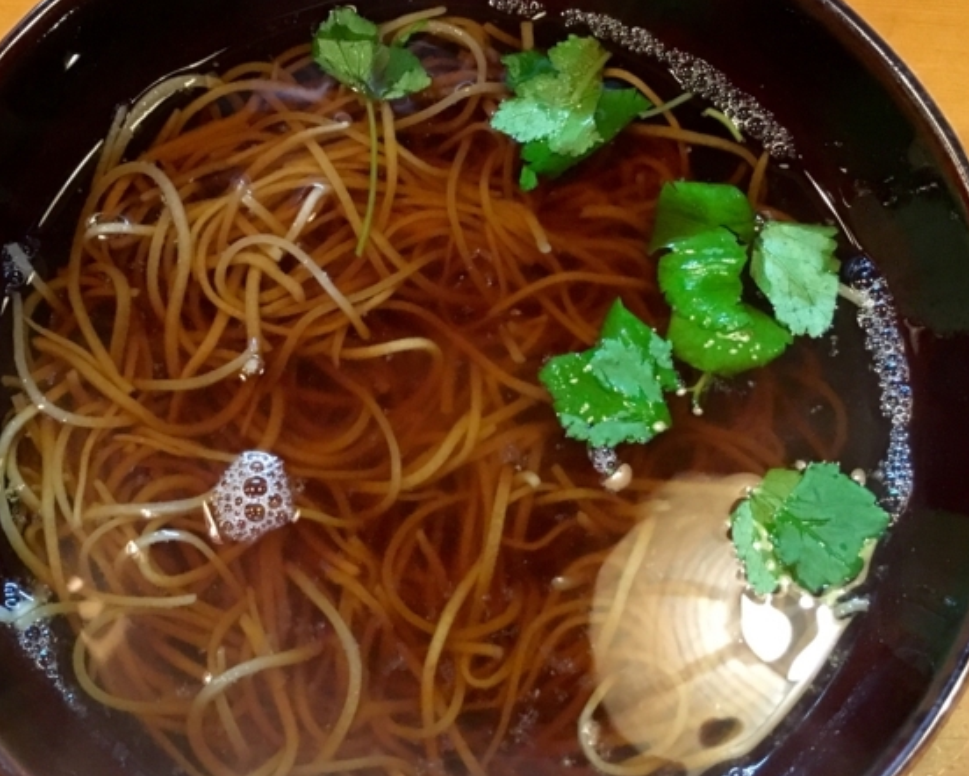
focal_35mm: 41
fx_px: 1176
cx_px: 449
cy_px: 474
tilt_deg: -74.8
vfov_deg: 36.3
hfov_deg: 44.7
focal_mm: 4.15
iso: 320
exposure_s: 1/15
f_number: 2.2
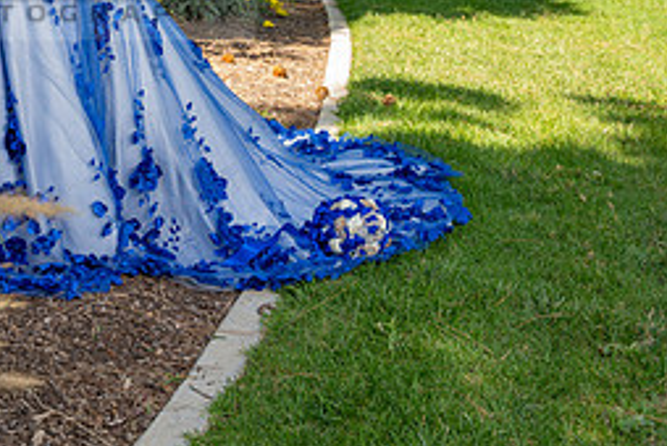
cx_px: 34
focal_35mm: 86
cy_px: -22
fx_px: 1595
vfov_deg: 15.6
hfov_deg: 22.9
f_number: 4.5
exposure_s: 1/200
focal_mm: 37.7
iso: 125
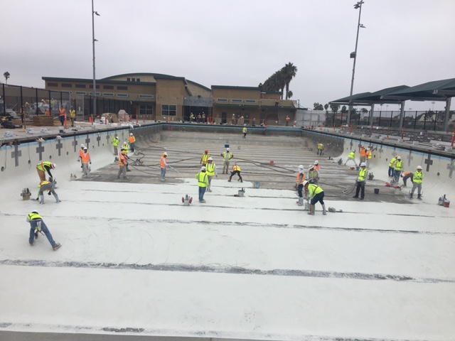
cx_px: 228
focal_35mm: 29
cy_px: 170
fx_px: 381
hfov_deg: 61.7
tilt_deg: -7.1
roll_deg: -2.2
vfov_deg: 48.2
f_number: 2.2
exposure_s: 1/674
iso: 25
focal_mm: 4.15
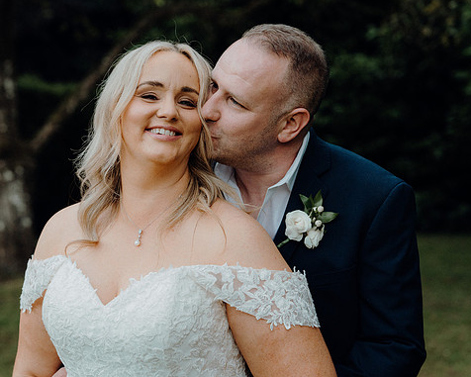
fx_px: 1115
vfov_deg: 19.2
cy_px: 189
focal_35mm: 80
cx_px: 232
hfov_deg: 23.8
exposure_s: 1/160
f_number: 3.5
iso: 2000
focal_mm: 70
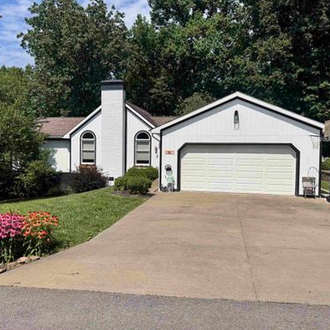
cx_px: 148
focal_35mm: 29
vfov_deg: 55.6
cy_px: 164
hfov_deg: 55.5
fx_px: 313
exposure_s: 1/7937
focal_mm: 6.76
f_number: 1.78
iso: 80
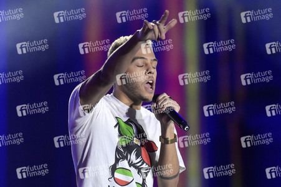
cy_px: 94
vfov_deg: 2.7
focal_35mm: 500
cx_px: 140
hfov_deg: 4.1
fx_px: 3900
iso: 12800
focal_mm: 500
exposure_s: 1/640
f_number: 5.6
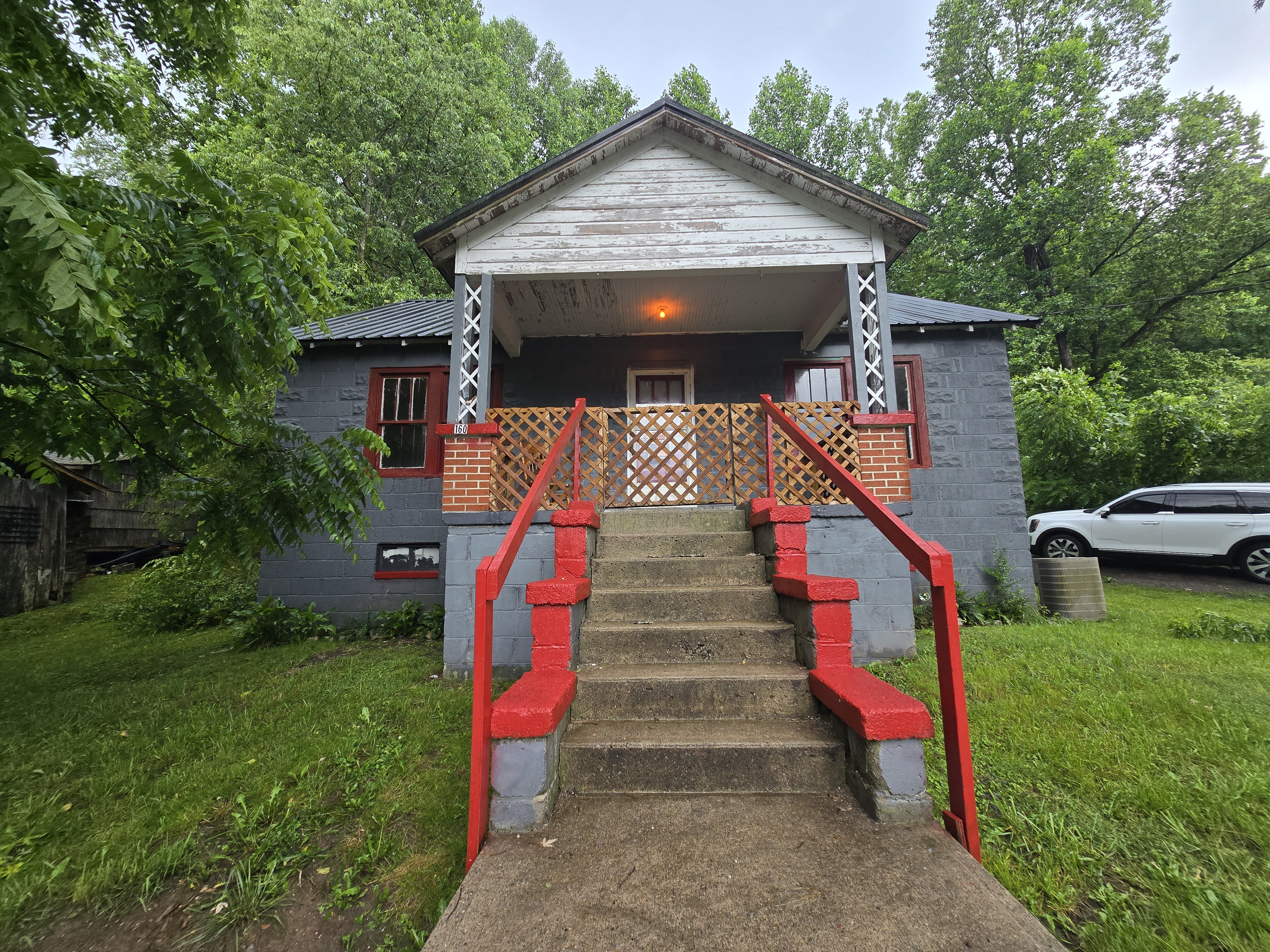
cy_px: 476
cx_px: 635
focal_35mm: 13
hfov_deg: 106.2
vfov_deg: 89.9
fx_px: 477
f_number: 2.2
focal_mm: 2.2
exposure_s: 1/142
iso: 50
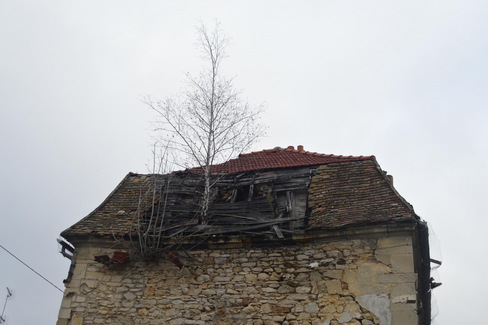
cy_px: 162
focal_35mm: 45
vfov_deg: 29.8
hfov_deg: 43.6
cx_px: 244
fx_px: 609
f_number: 7.1
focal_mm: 30
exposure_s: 1/200
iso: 100
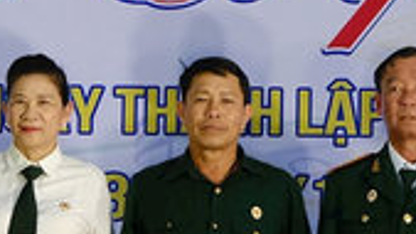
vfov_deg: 4.7
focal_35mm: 257
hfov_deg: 8.4
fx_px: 2834
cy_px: 150
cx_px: 209
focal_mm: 30.8
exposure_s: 1/60
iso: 640
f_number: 4
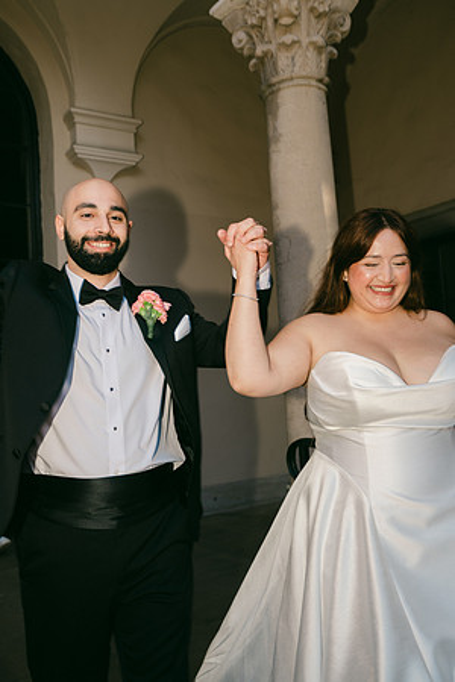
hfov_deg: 37.9
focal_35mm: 35
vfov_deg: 54.4
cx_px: 228
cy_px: 341
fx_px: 663
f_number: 4.5
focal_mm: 35
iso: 64
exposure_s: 1/125
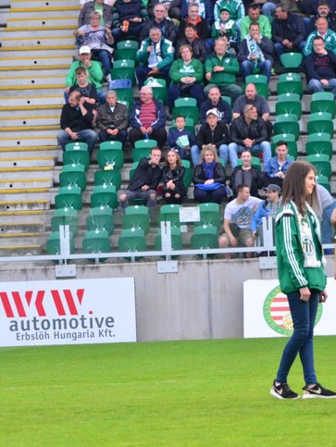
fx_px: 5235
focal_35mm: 405
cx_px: 368
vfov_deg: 4.9
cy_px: 235
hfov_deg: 3.7
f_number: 6.3
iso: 1600
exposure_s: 1/400
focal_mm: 170
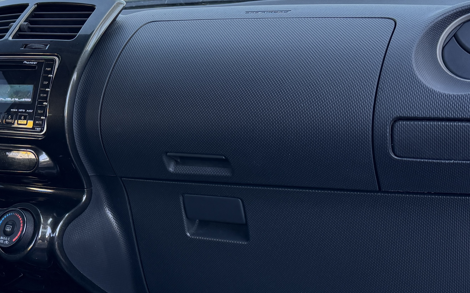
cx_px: 184
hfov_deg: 36.7
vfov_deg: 23.5
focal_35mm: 55
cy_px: 170
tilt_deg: -9.8
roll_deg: +1.3
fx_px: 704
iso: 100
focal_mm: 6.76
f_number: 1.78
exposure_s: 1/236
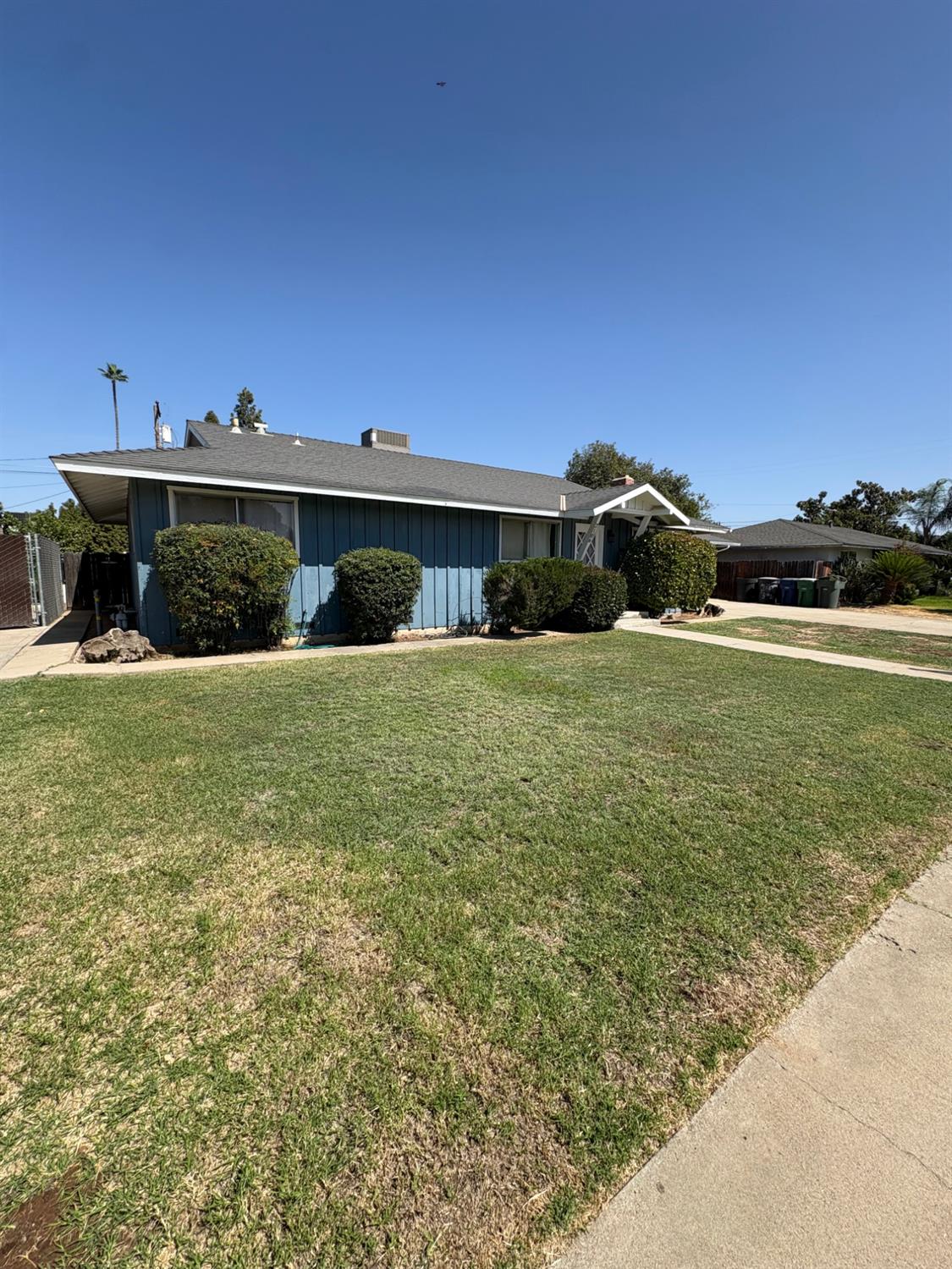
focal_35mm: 14
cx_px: 476
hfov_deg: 85.7
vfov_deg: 102.1
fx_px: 513
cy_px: 634
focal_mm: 2.22
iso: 50
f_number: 2.2
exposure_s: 1/1672
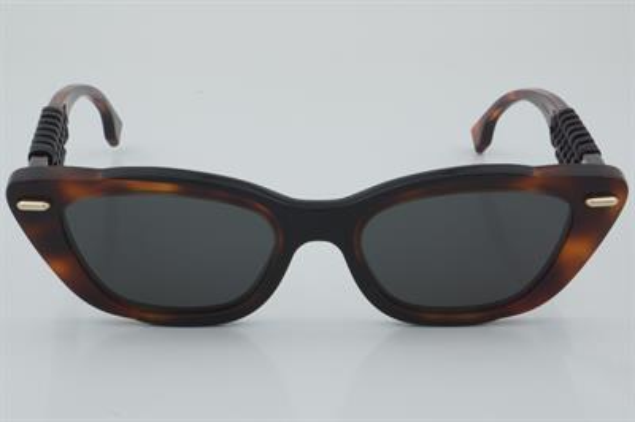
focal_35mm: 68
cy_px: 211
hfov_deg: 29.9
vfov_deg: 20.1
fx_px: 1190
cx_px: 318
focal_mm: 45
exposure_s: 1/4
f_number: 32
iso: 100
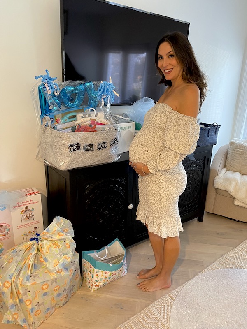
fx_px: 247
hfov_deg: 53.1
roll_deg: -0.5
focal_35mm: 26
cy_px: 164
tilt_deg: -17.0
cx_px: 124
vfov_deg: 67.3
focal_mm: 5.1
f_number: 1.6
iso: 500
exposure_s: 1/60
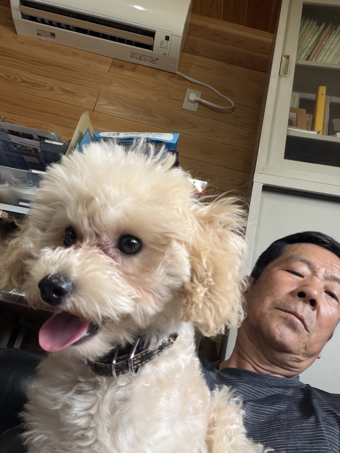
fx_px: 393
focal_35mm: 30
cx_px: 170
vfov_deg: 60.0
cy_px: 226
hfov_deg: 46.8
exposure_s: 1/88
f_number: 1.9
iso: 80
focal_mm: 2.71
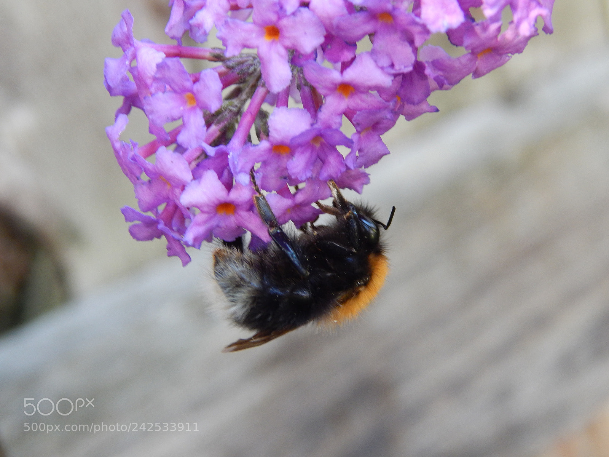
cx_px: 304
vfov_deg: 14.1
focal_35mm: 105
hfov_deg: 18.7
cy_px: 228
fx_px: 1847
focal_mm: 18.7
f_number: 4.5
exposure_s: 1/30
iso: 250
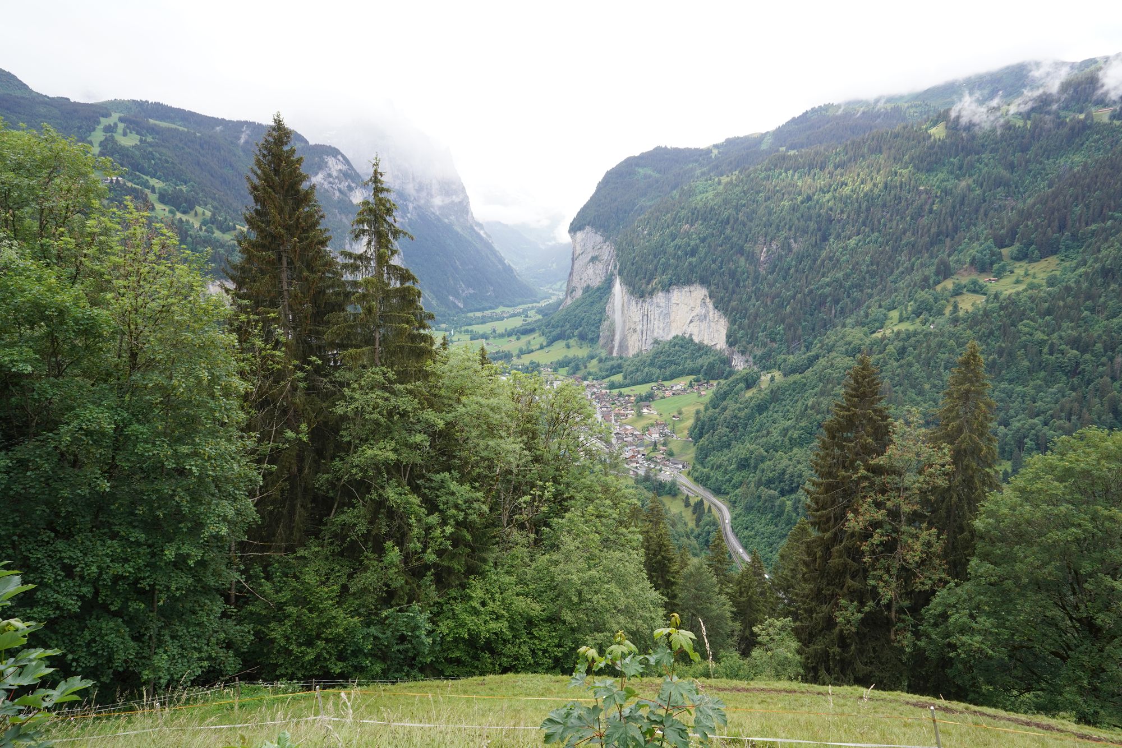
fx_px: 748
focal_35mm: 24
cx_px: 561
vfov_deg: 53.1
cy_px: 374
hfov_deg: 73.7
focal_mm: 24
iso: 400
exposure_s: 1/100
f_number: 13
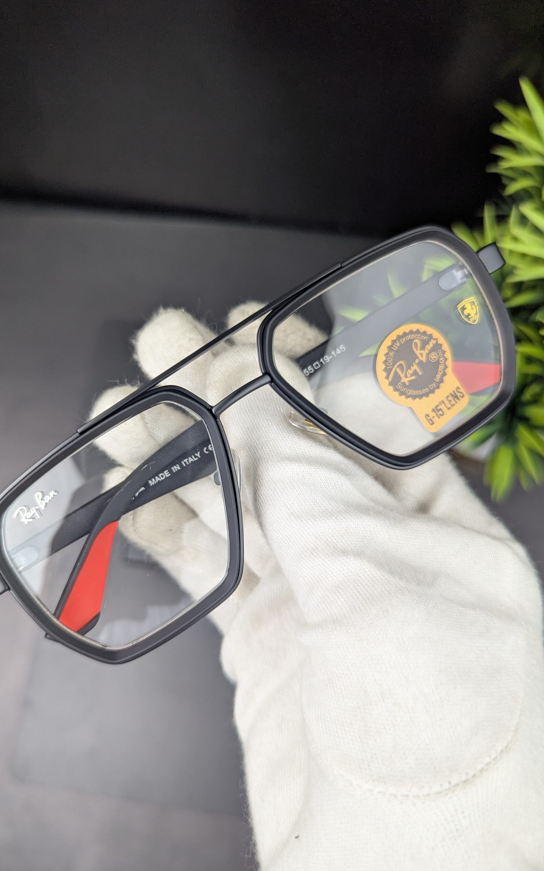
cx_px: 239
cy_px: 435
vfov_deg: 70.4
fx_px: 617
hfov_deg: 47.5
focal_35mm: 26
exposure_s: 1/100
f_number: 1.85
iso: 144
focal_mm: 6.81
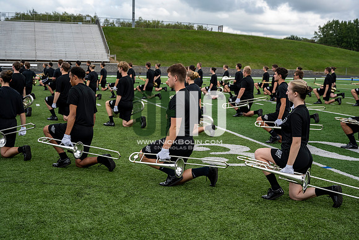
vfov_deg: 28.1
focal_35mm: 48
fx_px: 479
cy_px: 120
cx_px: 180
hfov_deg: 41.1
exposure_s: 1/800
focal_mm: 48
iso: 250
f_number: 4
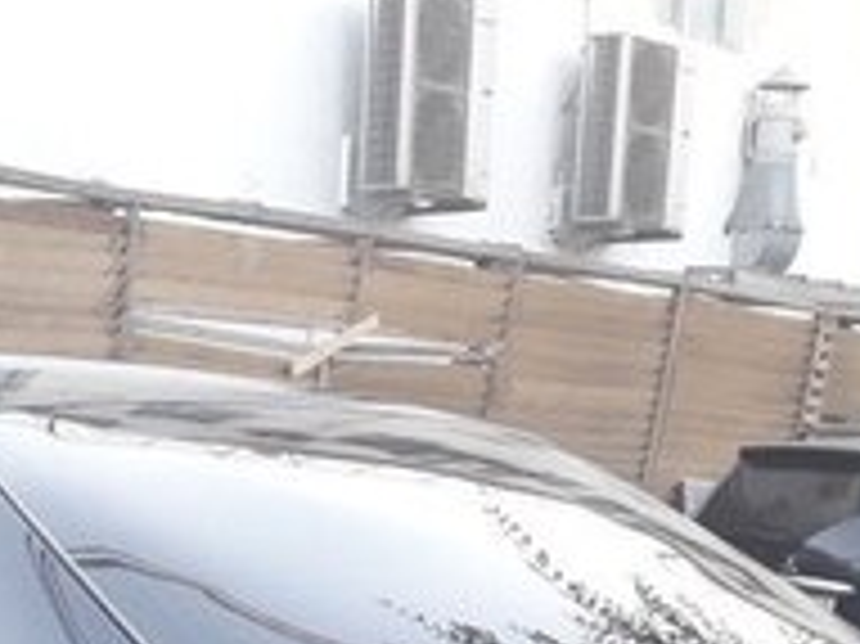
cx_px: 99
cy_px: 1092
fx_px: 2408
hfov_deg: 19.9
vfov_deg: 13.9
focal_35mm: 97
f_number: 1.9
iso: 80
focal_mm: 3.7
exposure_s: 1/100
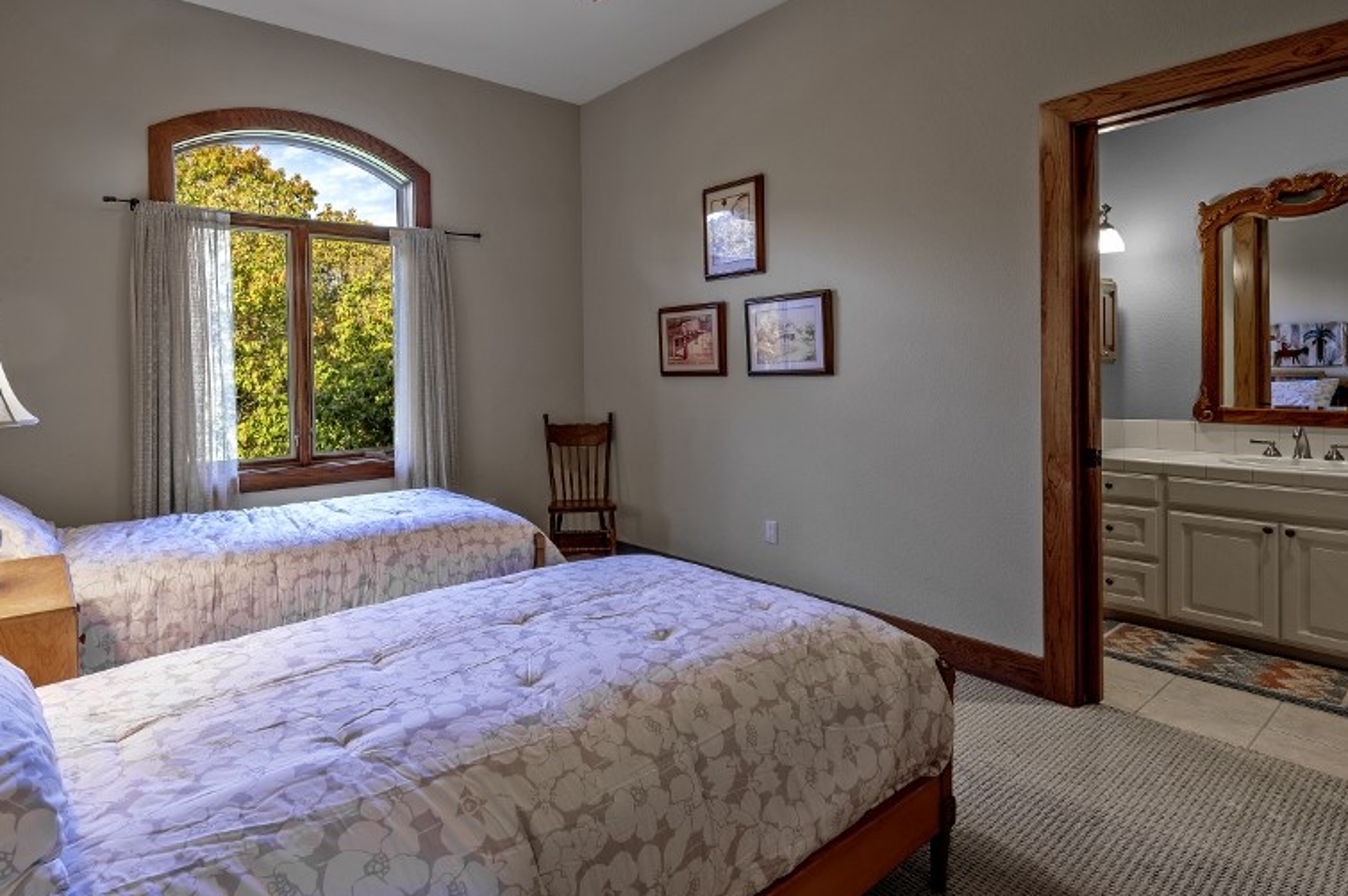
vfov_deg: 64.0
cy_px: 372
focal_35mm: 19
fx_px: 711
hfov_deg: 86.3
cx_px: 573
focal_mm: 14
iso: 100
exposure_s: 1/1.67
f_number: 8
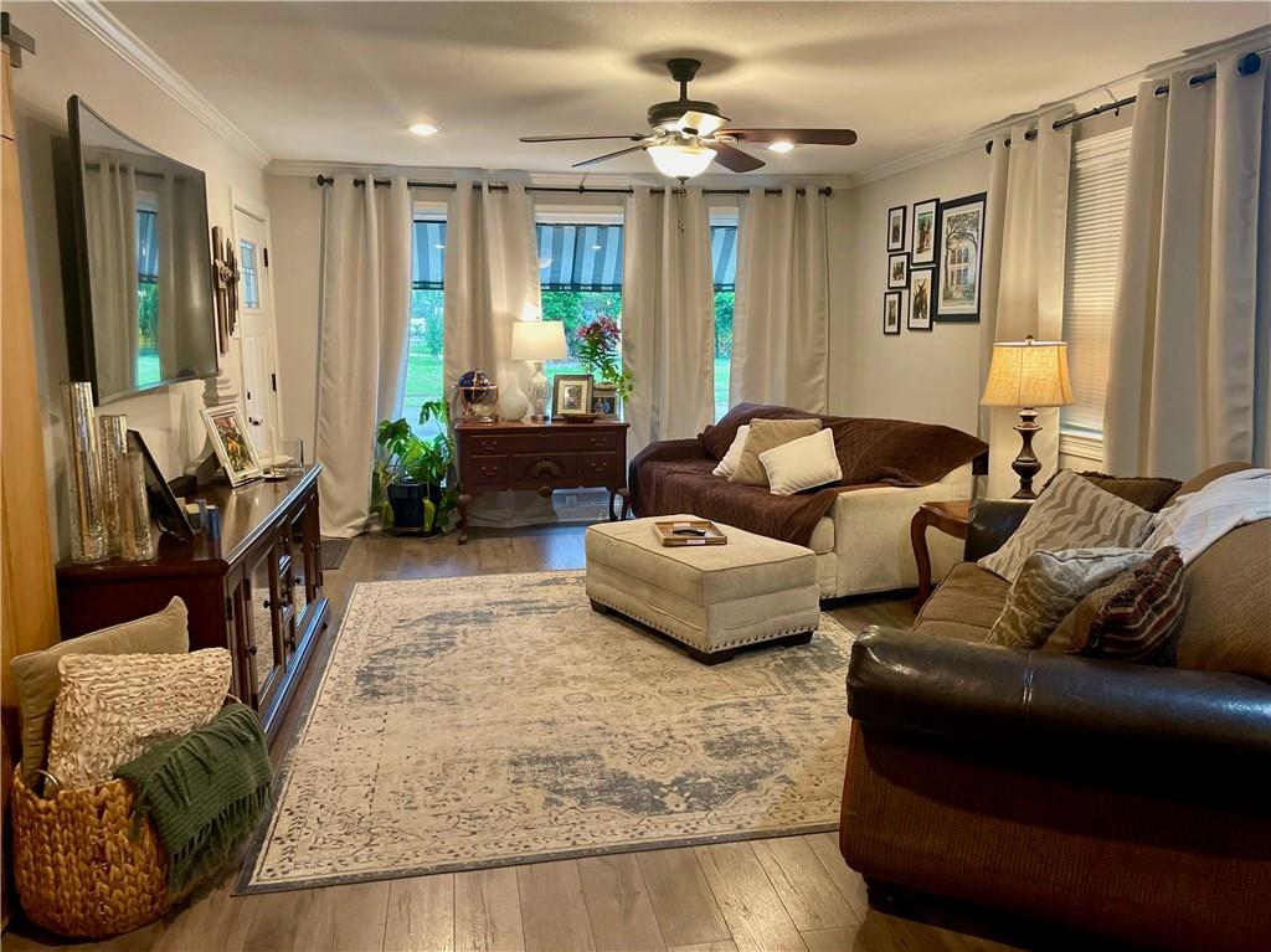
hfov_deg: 67.3
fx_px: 954
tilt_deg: -8.5
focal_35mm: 26
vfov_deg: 53.0
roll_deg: -1.0
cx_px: 636
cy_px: 476
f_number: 1.6
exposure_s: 1/60
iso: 250
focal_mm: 4.2
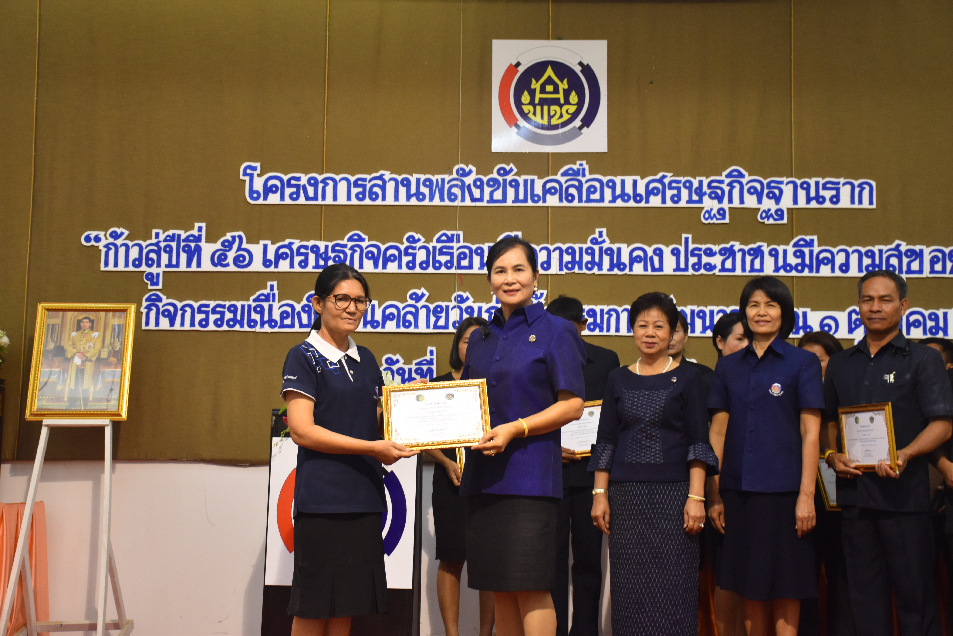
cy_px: 318
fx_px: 1350
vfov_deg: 26.5
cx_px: 476
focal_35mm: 51
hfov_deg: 38.9
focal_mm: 34
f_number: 4.2
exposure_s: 1/60
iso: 900
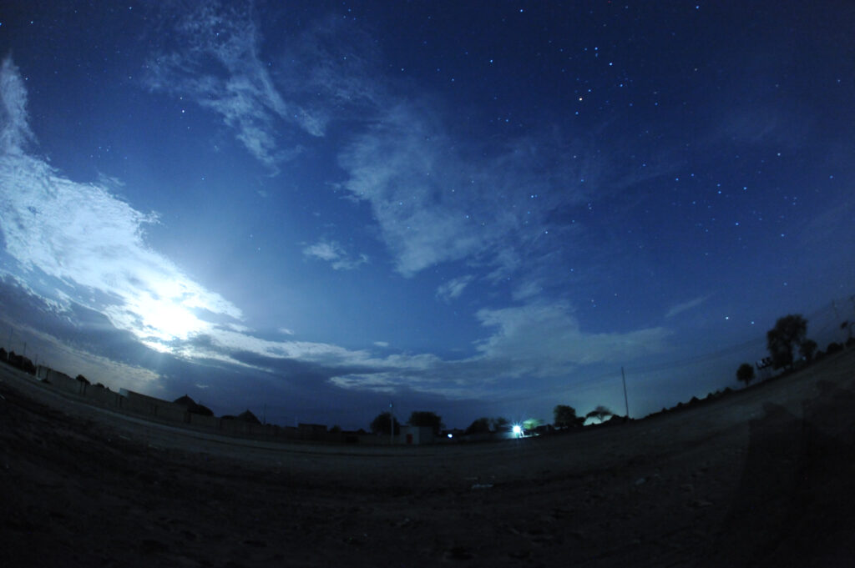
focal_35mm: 15
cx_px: 428
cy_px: 284
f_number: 5
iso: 4000
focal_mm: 15
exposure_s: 10
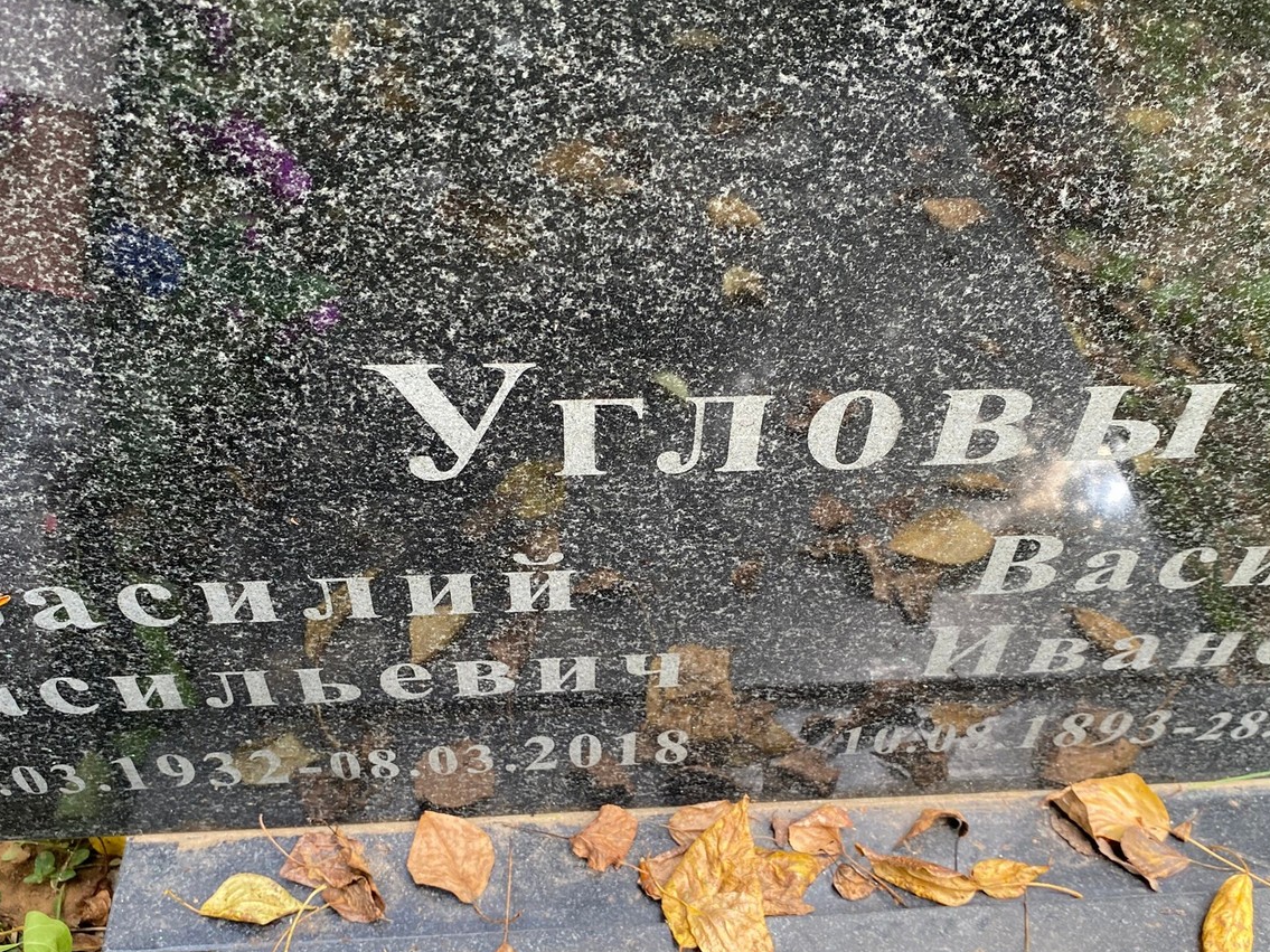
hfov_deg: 55.4
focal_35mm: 33
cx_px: 638
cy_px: 546
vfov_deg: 42.8
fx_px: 1211
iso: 100
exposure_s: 1/121
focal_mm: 4.25
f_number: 1.8
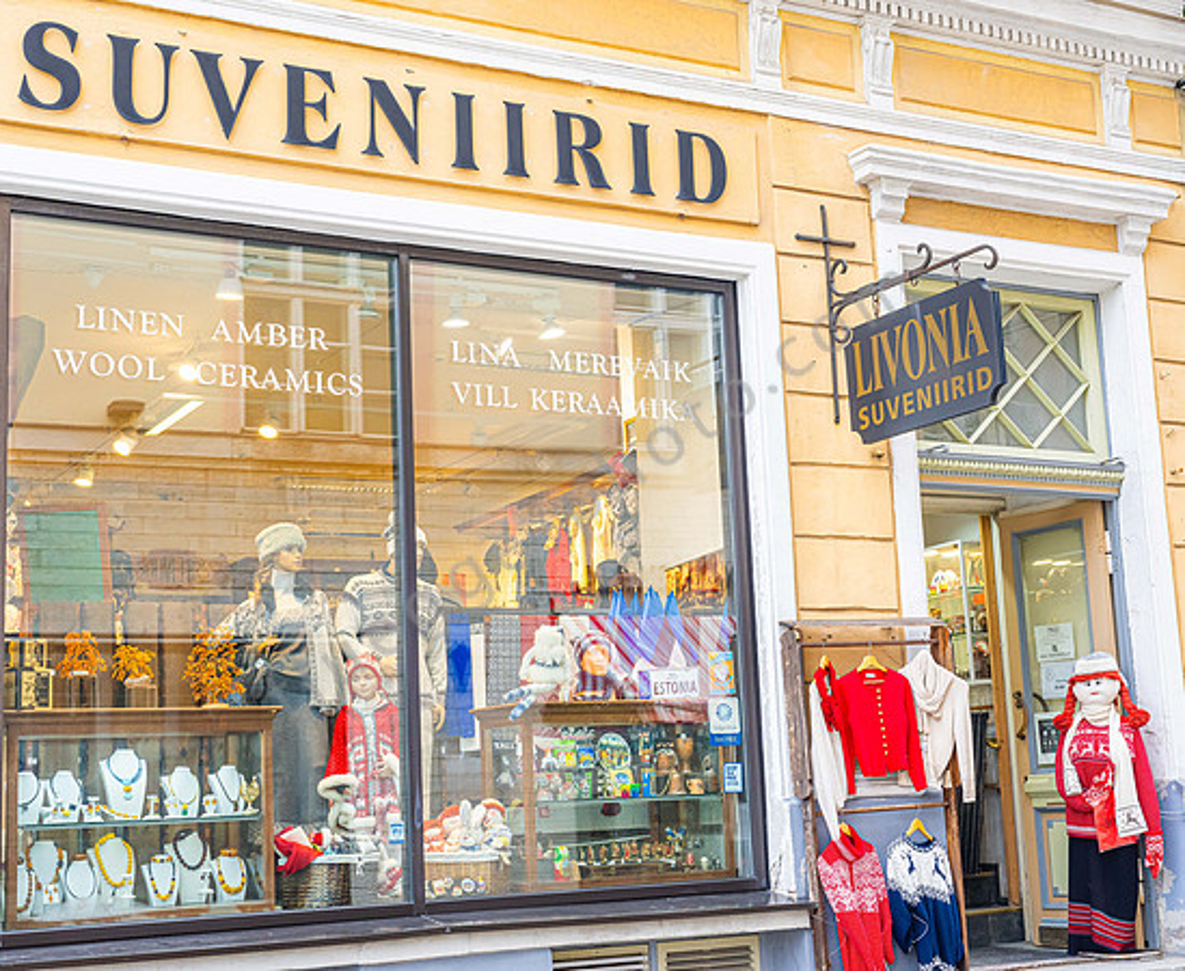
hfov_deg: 36.0
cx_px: 609
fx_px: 1822
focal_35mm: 51
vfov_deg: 29.9
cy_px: 486
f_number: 6.3
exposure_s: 1/125
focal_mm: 45
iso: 1000
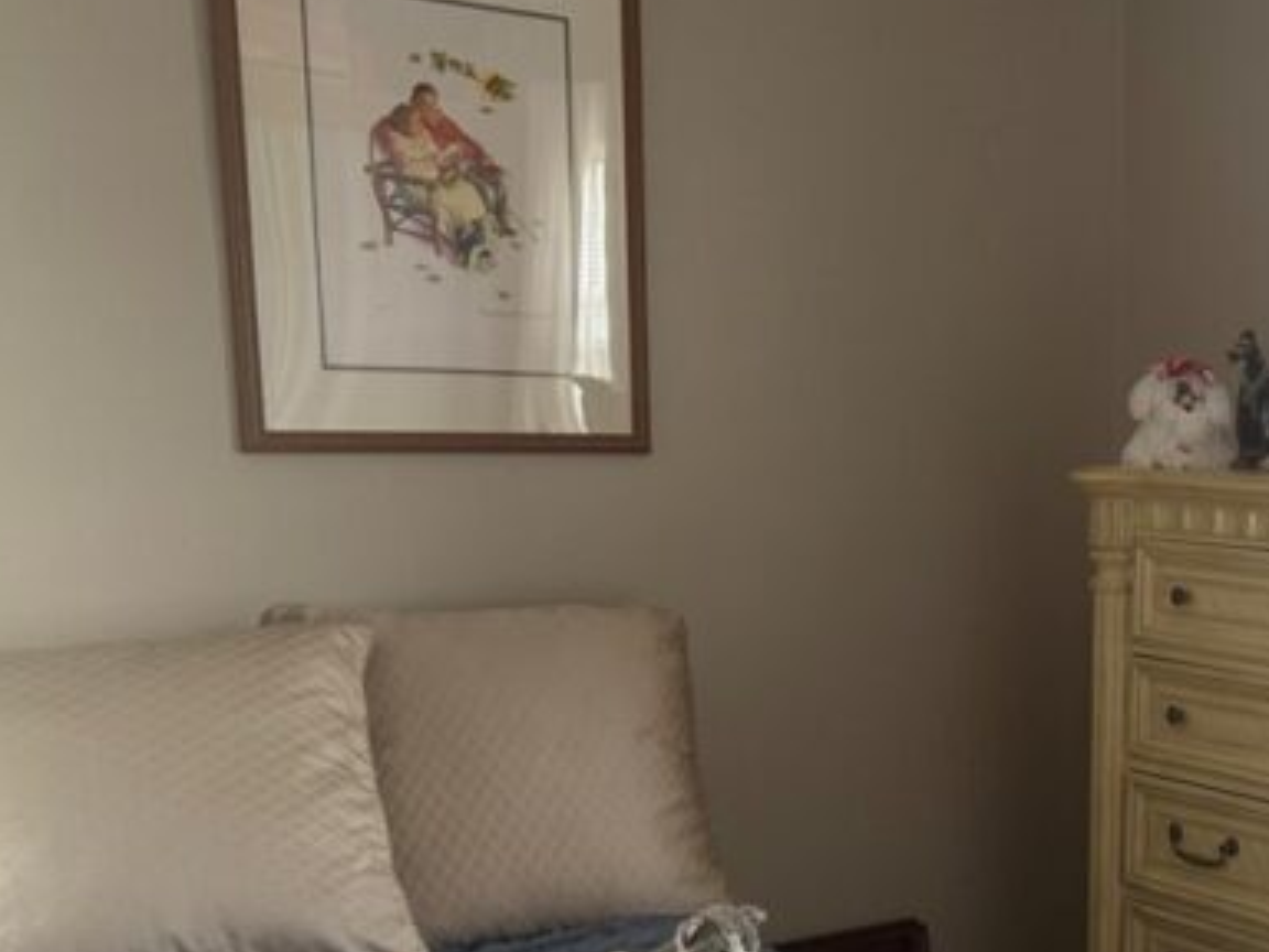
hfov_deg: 36.0
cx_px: 1134
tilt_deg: -13.0
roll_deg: -1.2
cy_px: 833
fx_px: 1833
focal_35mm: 50
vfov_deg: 28.1
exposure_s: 1/89
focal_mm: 6.76
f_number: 1.78
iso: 200
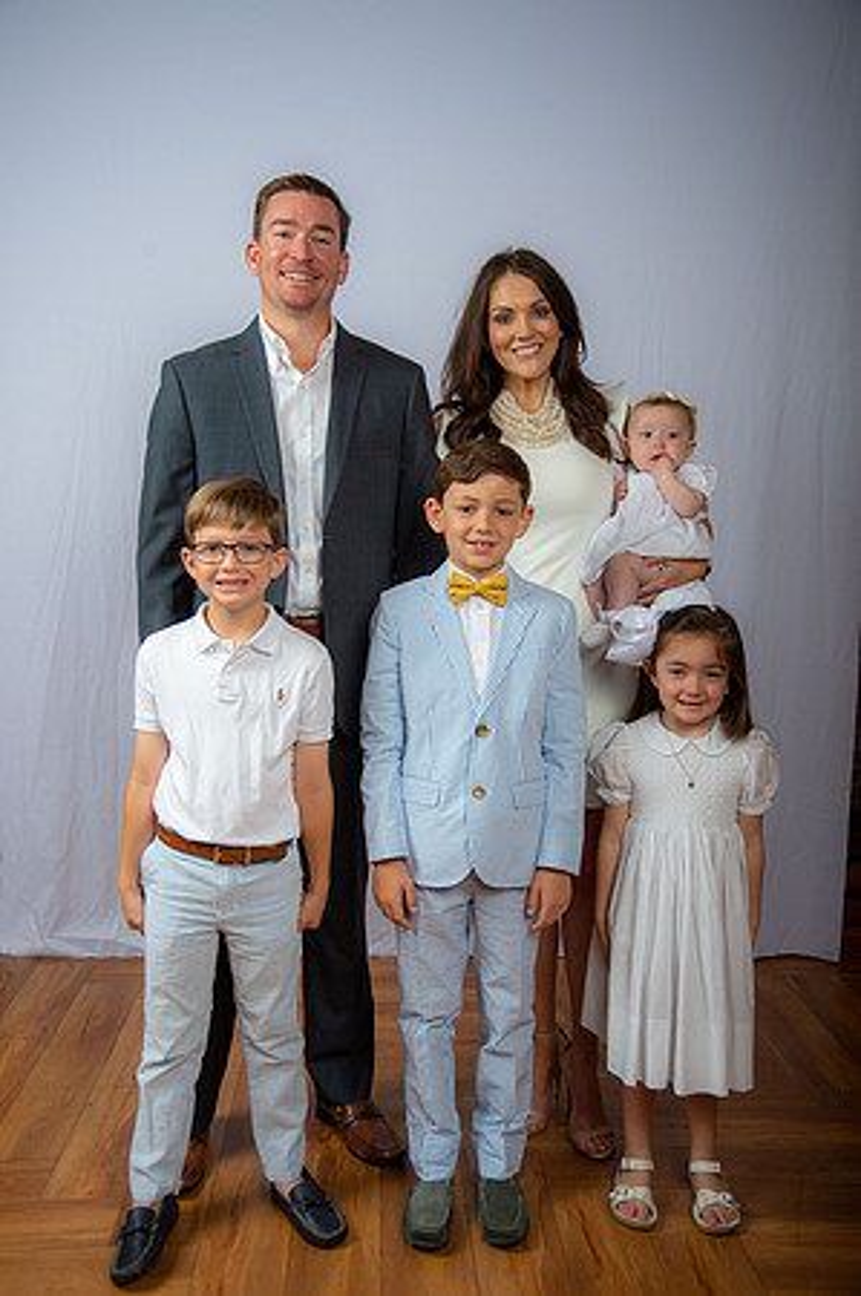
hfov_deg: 35.0
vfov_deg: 50.7
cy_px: 648
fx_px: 1366
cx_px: 430
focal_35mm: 38
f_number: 6.3
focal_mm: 38
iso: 250
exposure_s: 1/200
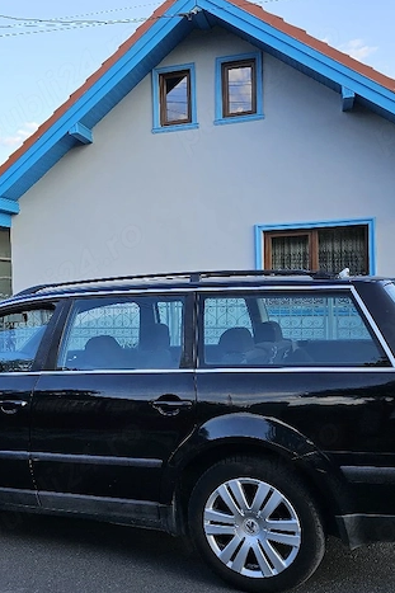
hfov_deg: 32.1
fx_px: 675
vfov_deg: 47.4
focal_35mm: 41
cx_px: 110
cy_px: 315
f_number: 1.8
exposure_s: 1/294
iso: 25
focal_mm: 5.4
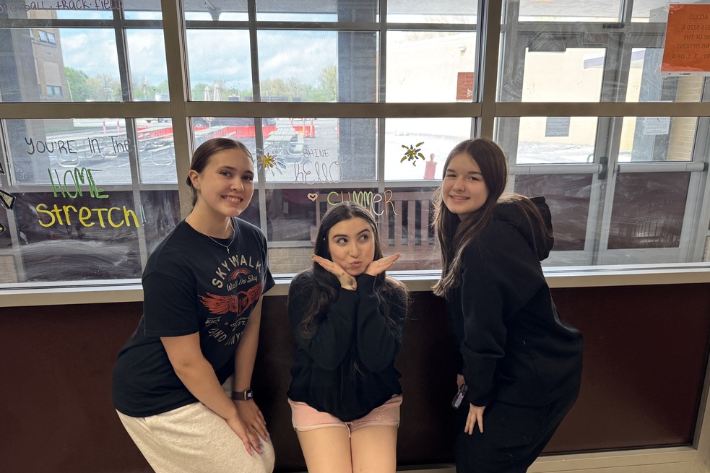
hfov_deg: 69.4
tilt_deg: -15.6
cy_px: 250
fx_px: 513
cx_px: 357
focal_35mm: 26
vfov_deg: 49.5
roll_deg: +0.8
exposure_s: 1/120
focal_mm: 6.76
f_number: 1.78
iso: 160
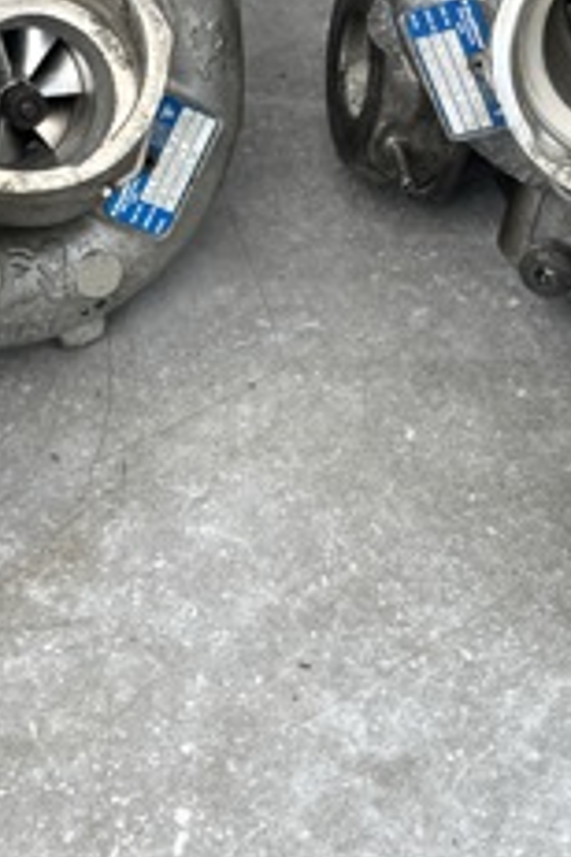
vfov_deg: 26.9
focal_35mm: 75
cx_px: 260
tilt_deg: -47.0
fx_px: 1784
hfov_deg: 18.2
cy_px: 302
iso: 50
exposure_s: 1/664
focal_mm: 5.1
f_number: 1.6
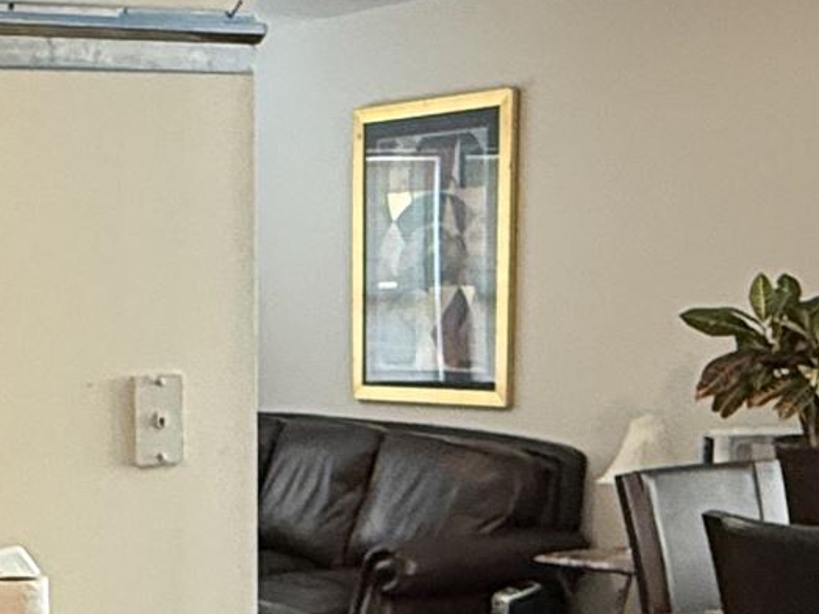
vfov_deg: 17.6
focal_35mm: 82
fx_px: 1940
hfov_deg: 23.1
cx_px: 41
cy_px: 605
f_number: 2.2
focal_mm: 2.22
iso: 400
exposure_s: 1/60
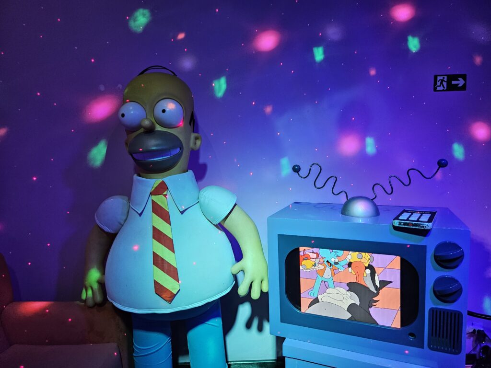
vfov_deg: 58.9
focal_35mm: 23
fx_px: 326
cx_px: 246
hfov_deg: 73.9
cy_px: 184
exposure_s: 1/53
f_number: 1.8
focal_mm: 5.4
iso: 320
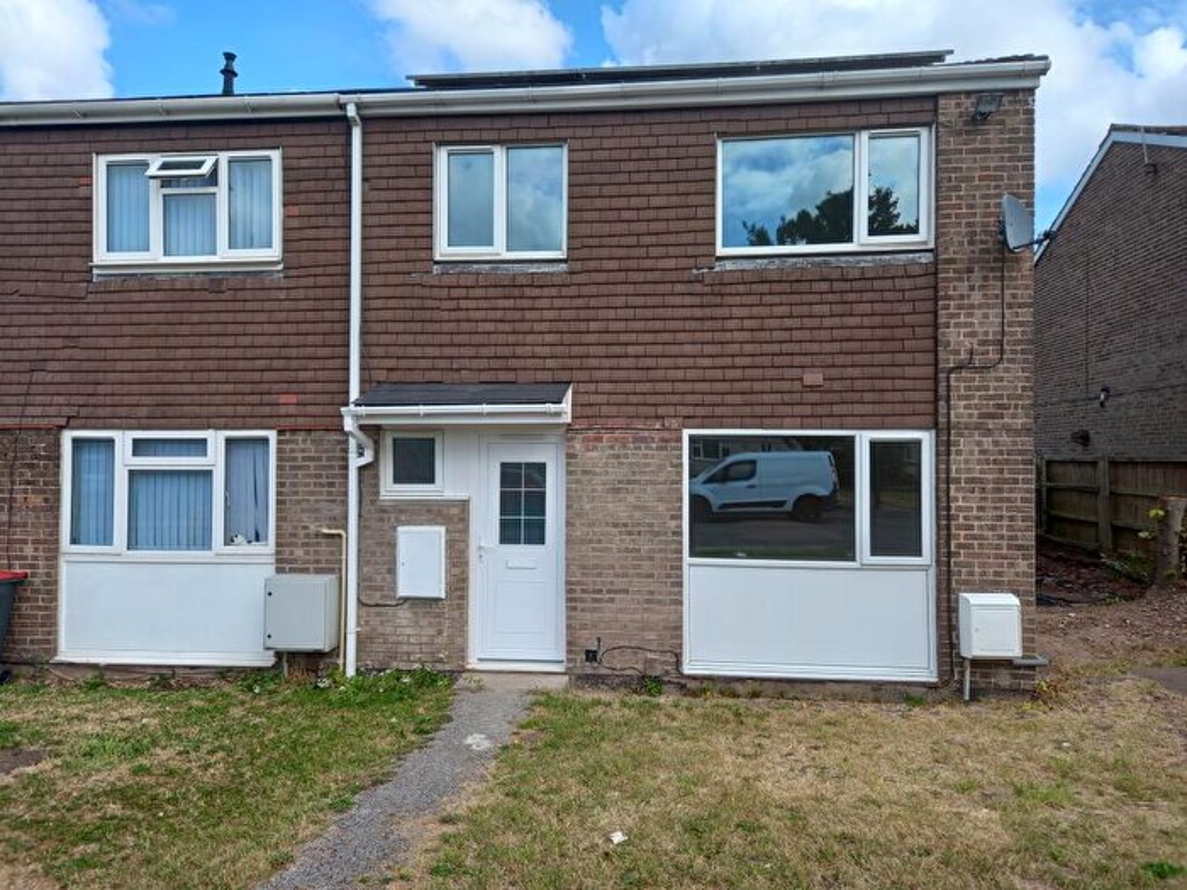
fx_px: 857
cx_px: 594
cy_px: 445
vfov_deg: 54.9
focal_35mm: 25
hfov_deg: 69.4
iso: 25
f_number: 2
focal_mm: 4.6
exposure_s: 1/356
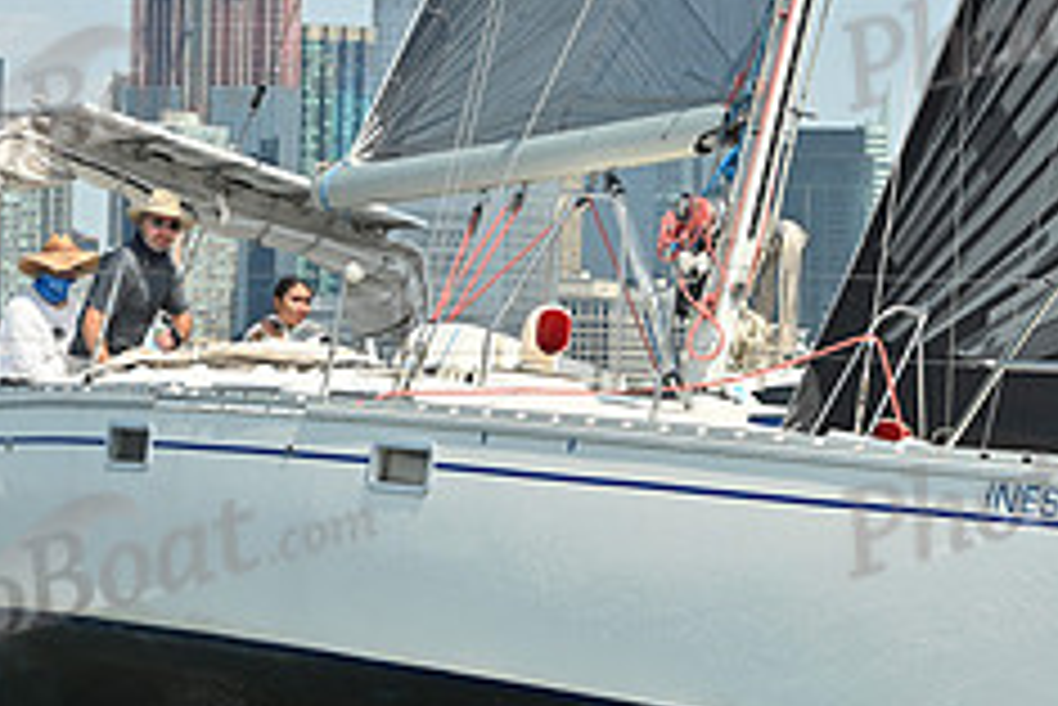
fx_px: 5940
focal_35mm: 202
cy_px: 290
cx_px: 612
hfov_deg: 10.2
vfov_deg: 6.8
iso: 320
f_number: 7.1
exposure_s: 1/1250
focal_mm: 82
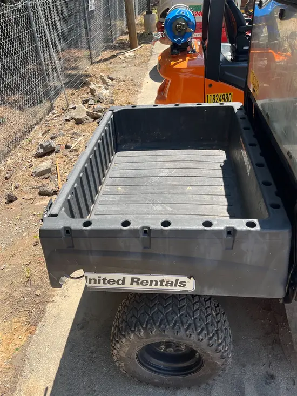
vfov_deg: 67.3
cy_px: 198
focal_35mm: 26
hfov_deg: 53.1
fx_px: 297
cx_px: 148
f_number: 1.6
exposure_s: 1/975
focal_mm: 5.1
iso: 50
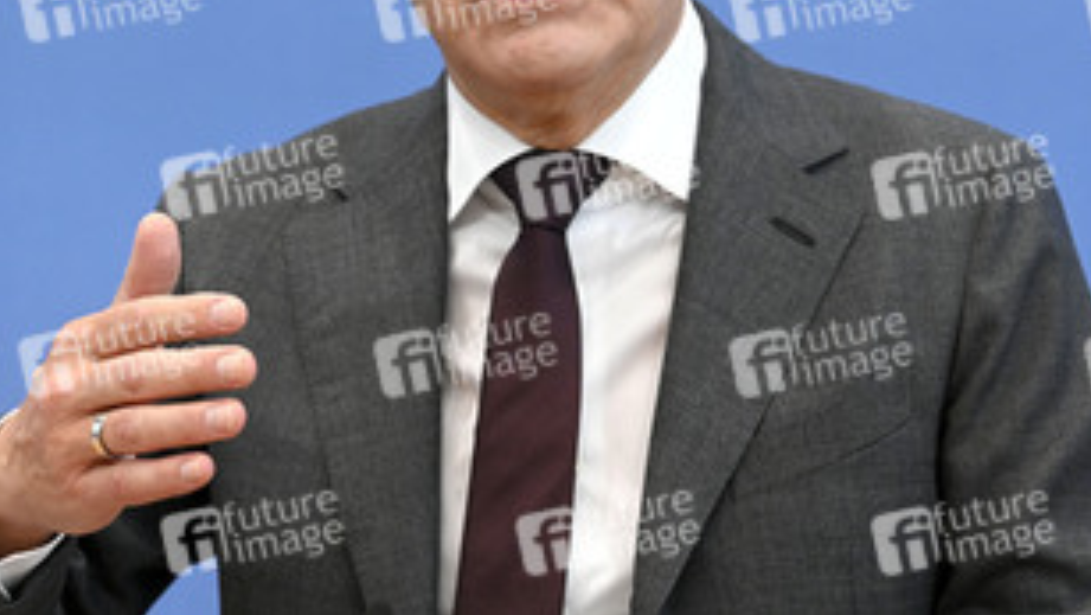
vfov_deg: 7.2
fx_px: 4891
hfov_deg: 12.7
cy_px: 89
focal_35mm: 169
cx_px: 514
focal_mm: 110
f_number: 6.3
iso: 5000
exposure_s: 1/640
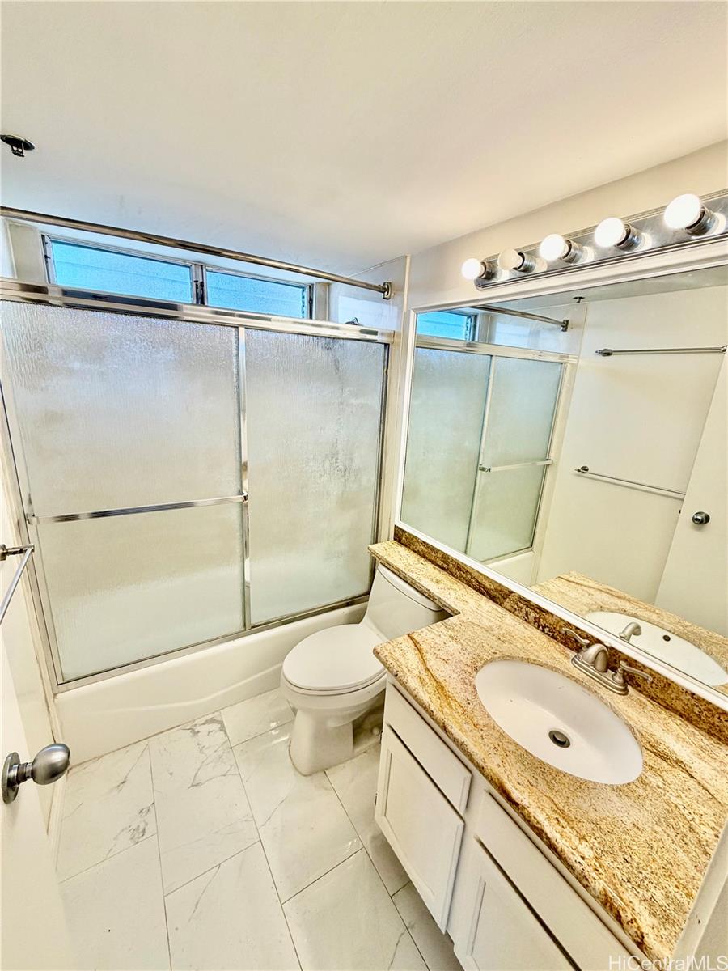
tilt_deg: -15.4
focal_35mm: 14
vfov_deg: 102.1
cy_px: 486
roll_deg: -3.5
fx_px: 393
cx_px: 364
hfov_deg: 85.7
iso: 50
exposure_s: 1/121
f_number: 2.2
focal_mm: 2.22
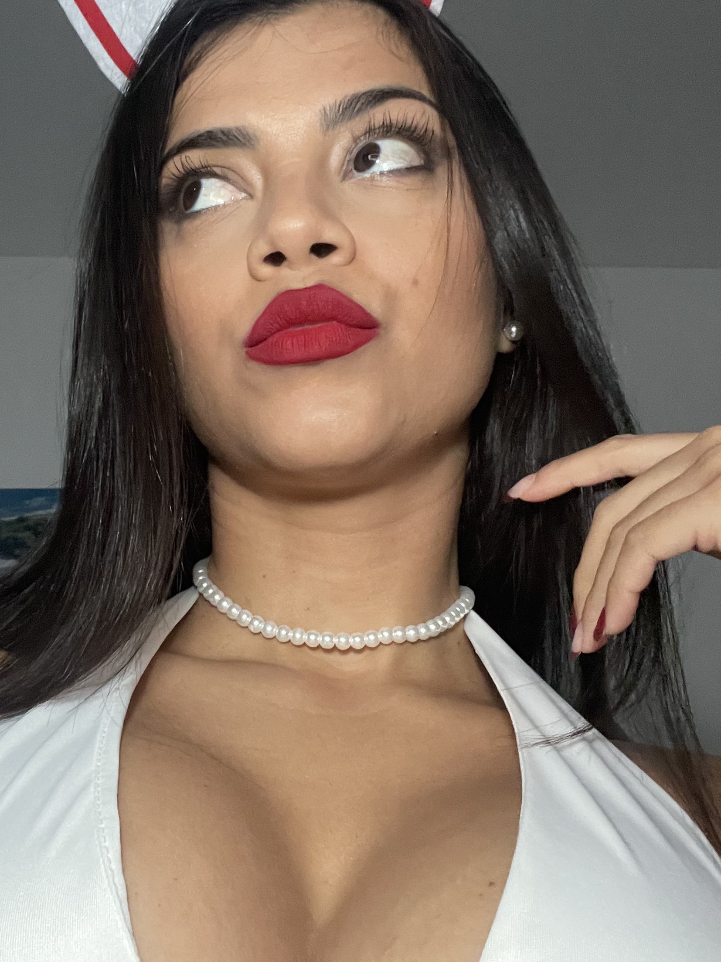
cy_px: 394
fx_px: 1167
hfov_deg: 34.2
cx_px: 278
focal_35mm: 42
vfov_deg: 44.6
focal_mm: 2.71
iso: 640
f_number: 2.2
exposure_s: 1/30
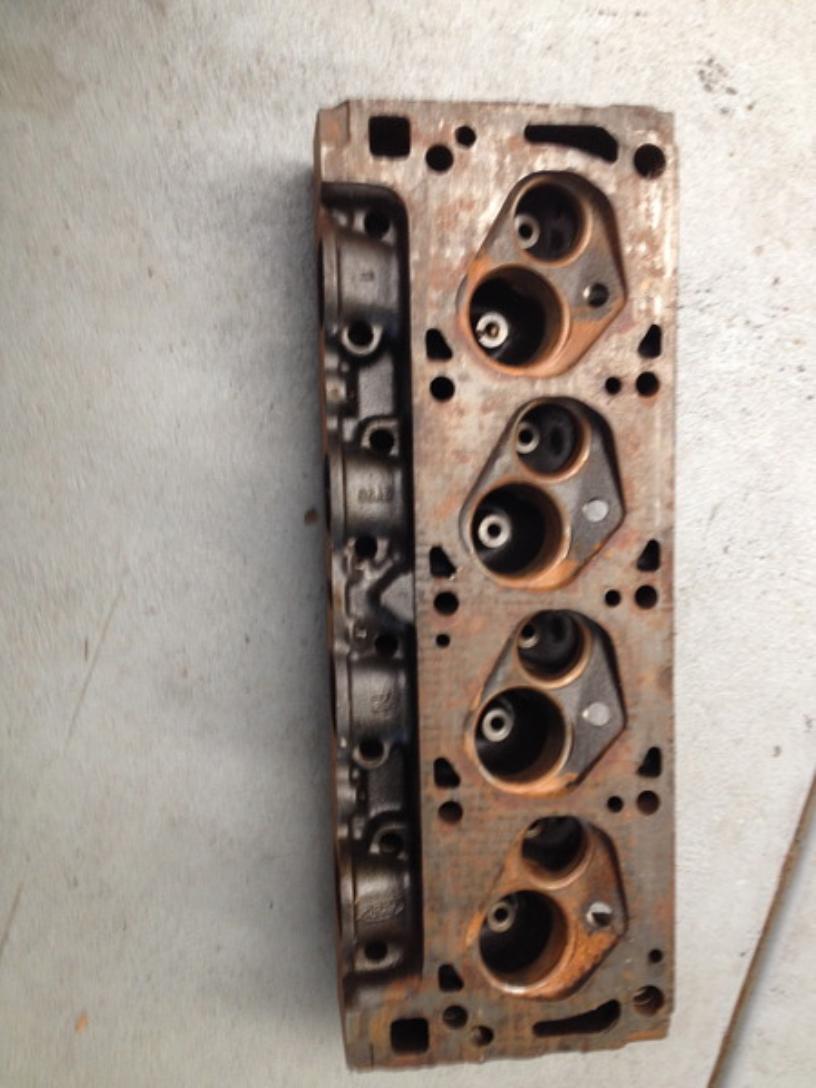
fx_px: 1100
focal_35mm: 35
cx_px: 408
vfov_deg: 52.6
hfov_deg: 40.7
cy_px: 544
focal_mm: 4.28
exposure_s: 1/20
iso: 80
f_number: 2.4
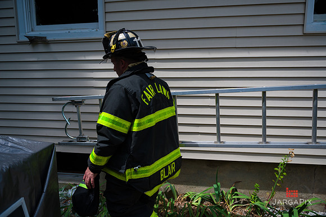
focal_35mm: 24
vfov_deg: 53.1
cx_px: 163
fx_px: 217
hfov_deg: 73.8
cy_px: 108
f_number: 3.2
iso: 200
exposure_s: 1/4000
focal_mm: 24
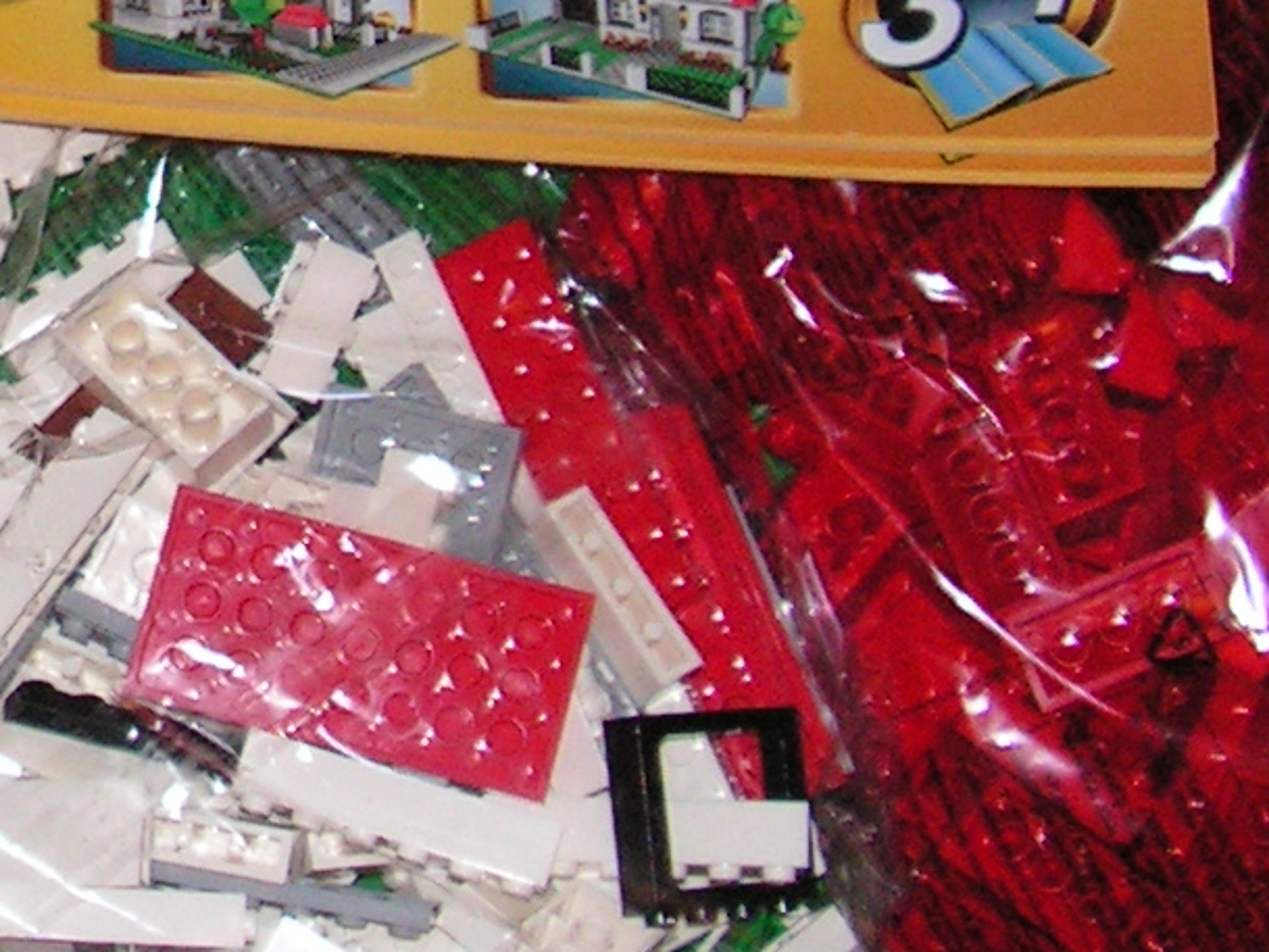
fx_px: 4437
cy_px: 12
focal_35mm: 121
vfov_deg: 12.1
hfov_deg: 15.7
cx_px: -244
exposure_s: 1/40
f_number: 3.2
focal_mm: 6
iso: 200
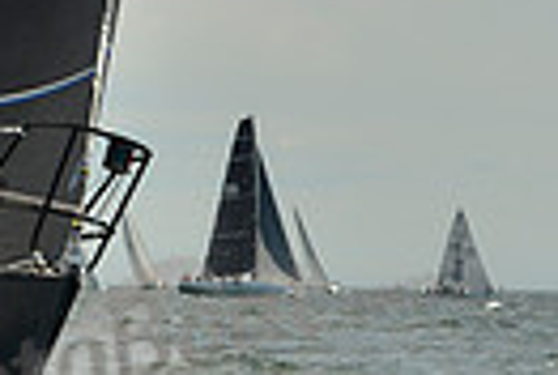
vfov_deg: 3.1
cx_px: -379
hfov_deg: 4.5
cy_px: 185
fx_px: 7006
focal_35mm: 451
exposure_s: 1/1600
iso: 280
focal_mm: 102
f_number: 8
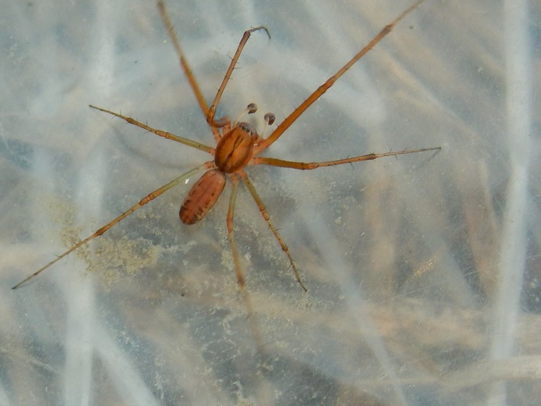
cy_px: 188
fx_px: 1782
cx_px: 247
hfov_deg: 17.3
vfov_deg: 13.0
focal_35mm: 114
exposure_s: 1/250
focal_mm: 18.7
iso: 140
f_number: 4.5
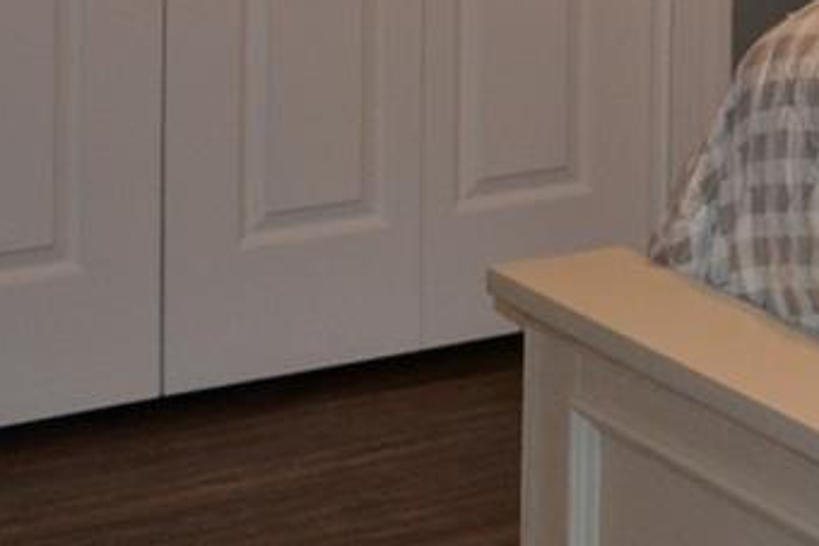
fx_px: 2890
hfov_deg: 14.6
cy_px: -654
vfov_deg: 9.8
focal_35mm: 127
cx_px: 1344
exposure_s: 1/60
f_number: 3.5
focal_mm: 18
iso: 560
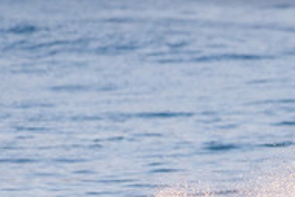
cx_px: 283
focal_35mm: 1870
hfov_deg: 1.1
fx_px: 15335
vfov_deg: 0.7
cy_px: 269
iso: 1000
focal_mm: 500
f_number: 5.6
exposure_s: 1/1250
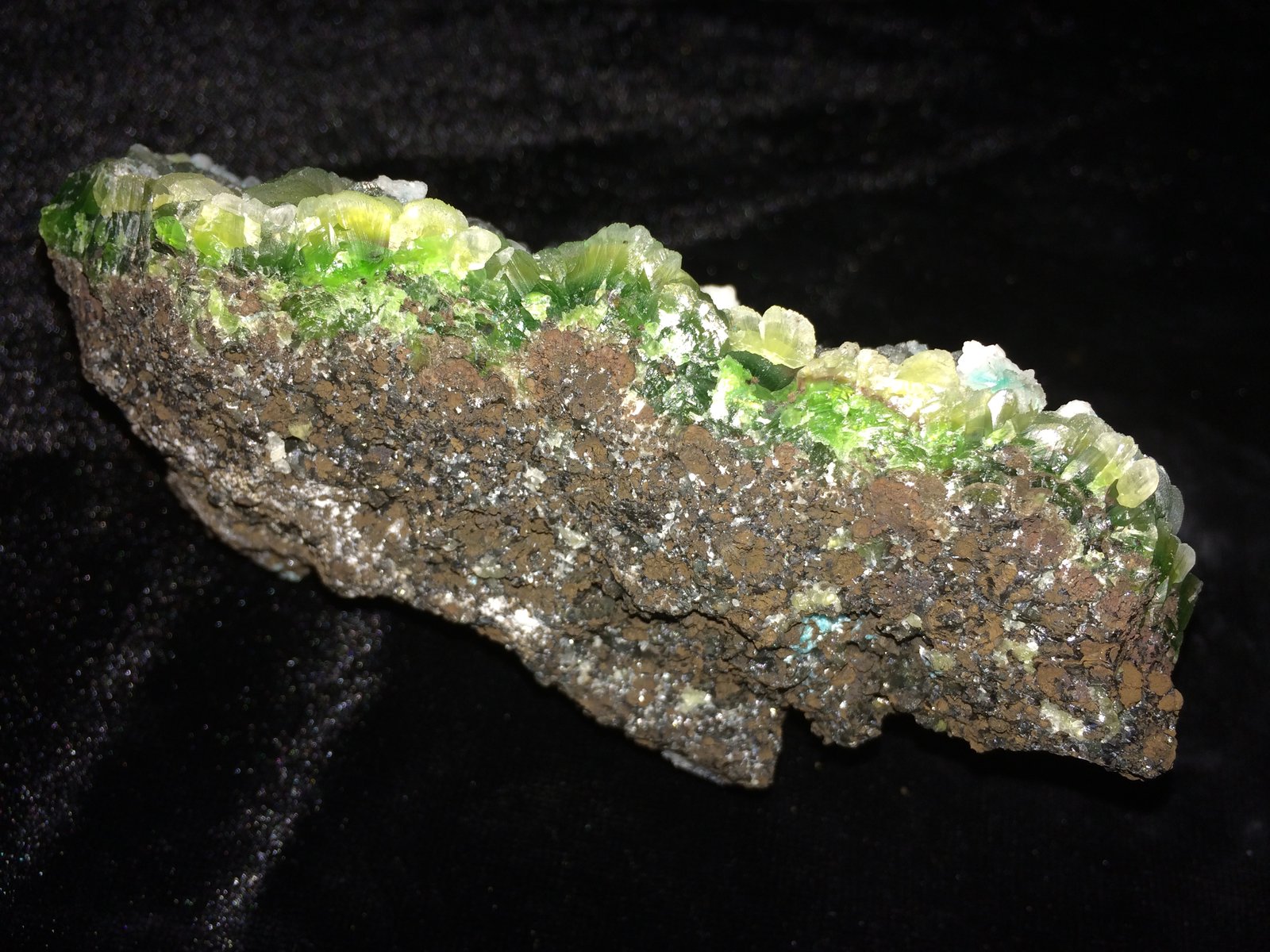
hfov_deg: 60.0
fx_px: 1101
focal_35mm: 30
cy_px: 476
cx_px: 635
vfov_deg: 46.8
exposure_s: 1/151
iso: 32
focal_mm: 4.12
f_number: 2.2
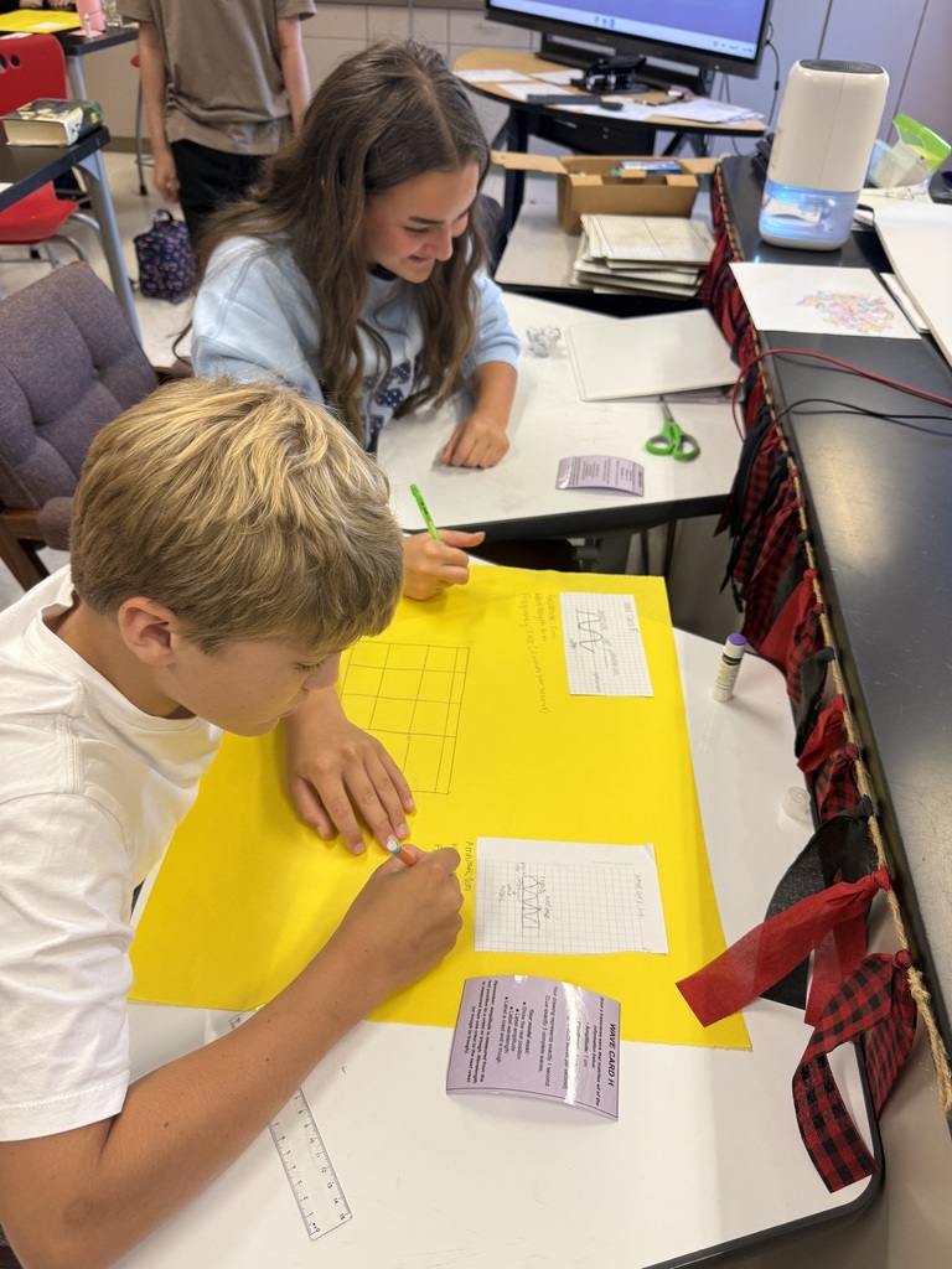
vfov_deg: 71.6
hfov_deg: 56.8
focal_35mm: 24
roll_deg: -2.7
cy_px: 634
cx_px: 476
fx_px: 880
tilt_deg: -40.0
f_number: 1.78
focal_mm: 6.76
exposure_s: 1/60
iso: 100
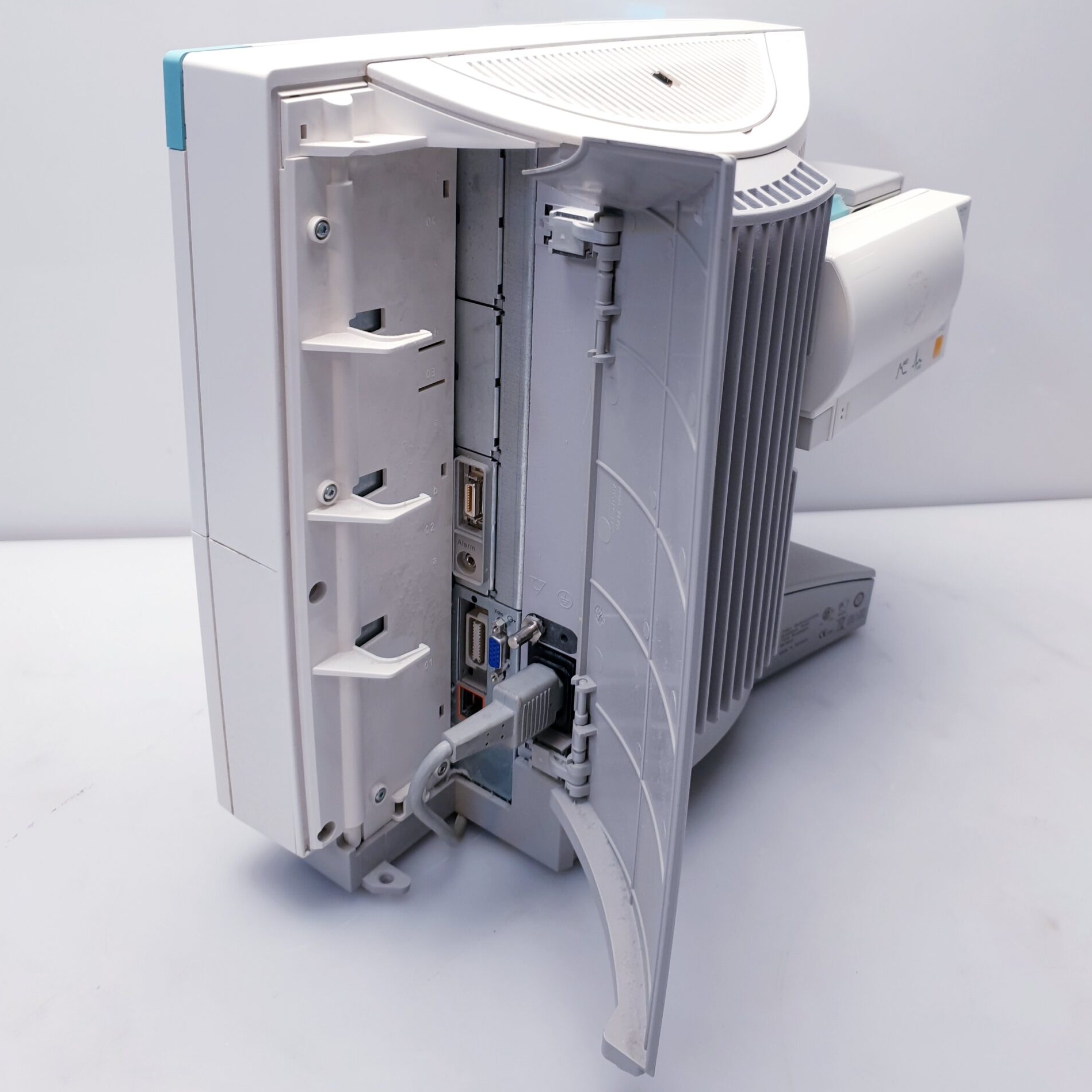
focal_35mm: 31
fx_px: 1106
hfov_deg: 52.5
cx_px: 542
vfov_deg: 51.8
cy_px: 394
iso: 50
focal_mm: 4.3
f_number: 1.5
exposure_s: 1/100
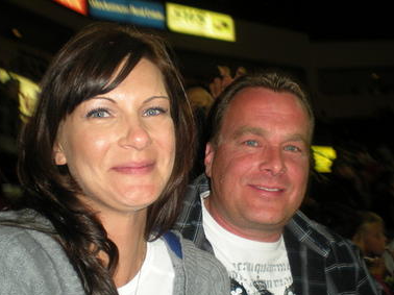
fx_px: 535
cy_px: 157
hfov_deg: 40.3
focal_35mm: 47
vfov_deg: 30.8
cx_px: 228
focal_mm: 6.3
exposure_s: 1/60
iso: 64
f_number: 3.1
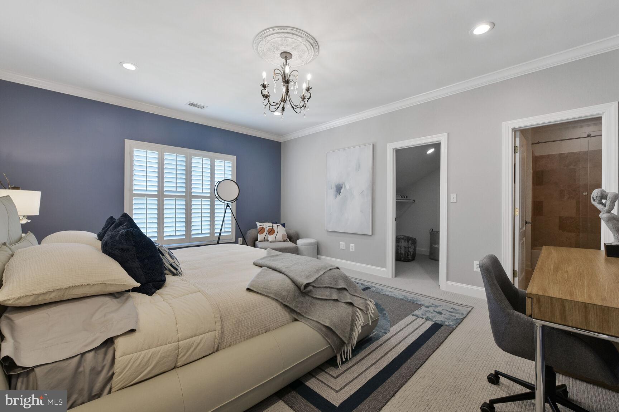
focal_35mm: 14
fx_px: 241
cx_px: 310
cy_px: 206
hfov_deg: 104.3
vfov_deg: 81.2
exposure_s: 1/10
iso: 200
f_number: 8
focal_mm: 14
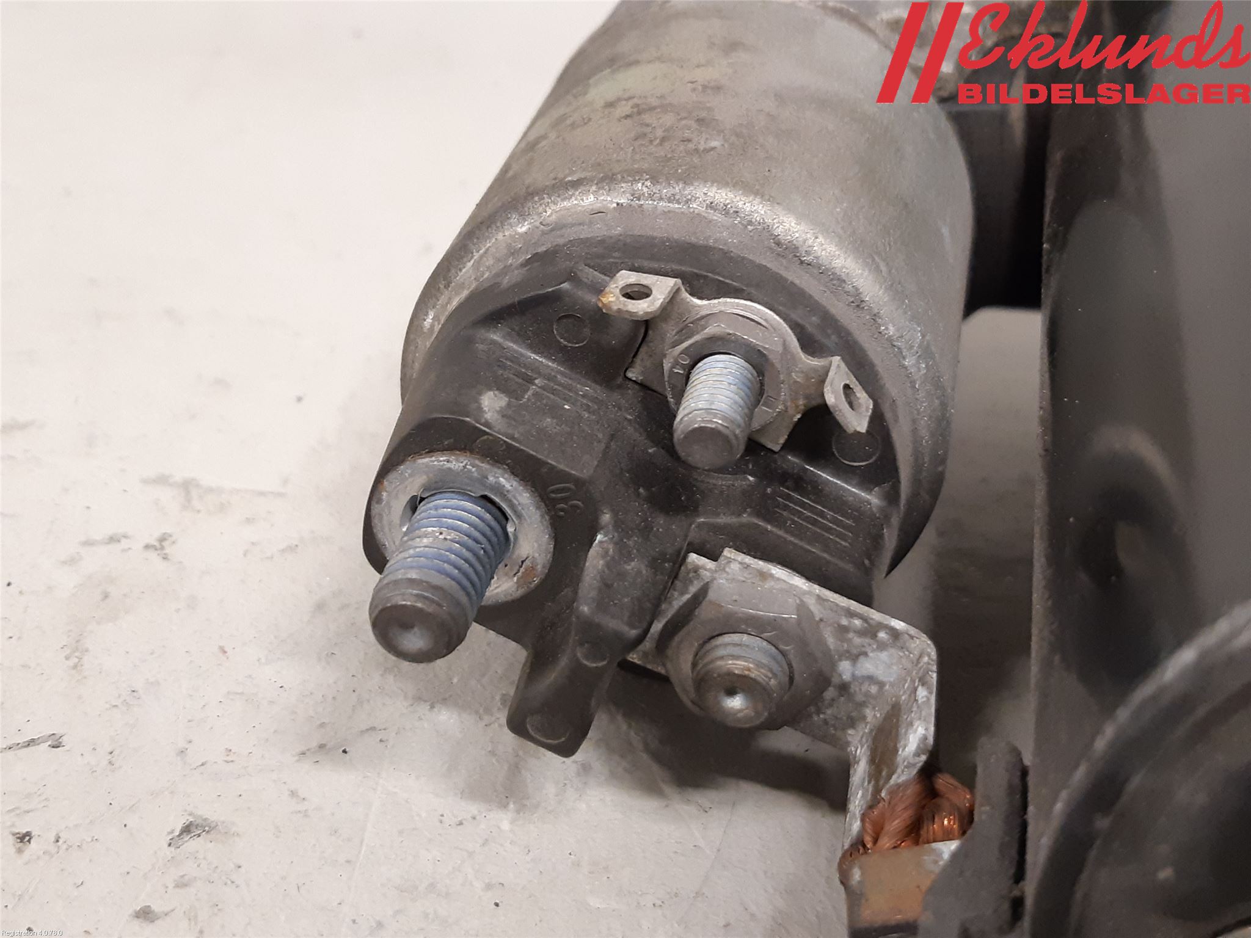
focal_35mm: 26
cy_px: 469
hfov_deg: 67.3
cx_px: 626
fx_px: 940
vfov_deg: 53.1
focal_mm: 3.93
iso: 200
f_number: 1.7
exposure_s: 1/33
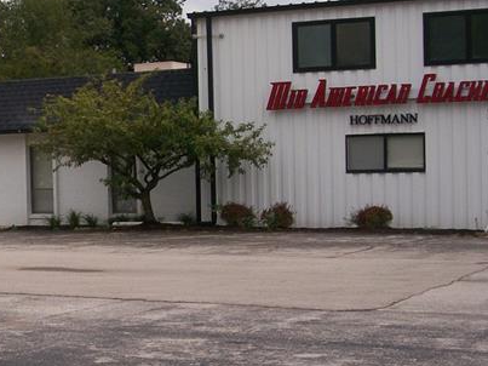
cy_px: 291
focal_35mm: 89
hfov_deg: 21.8
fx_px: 1254
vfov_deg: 16.5
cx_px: 103
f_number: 5.6
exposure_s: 1/500
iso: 80
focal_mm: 6.3
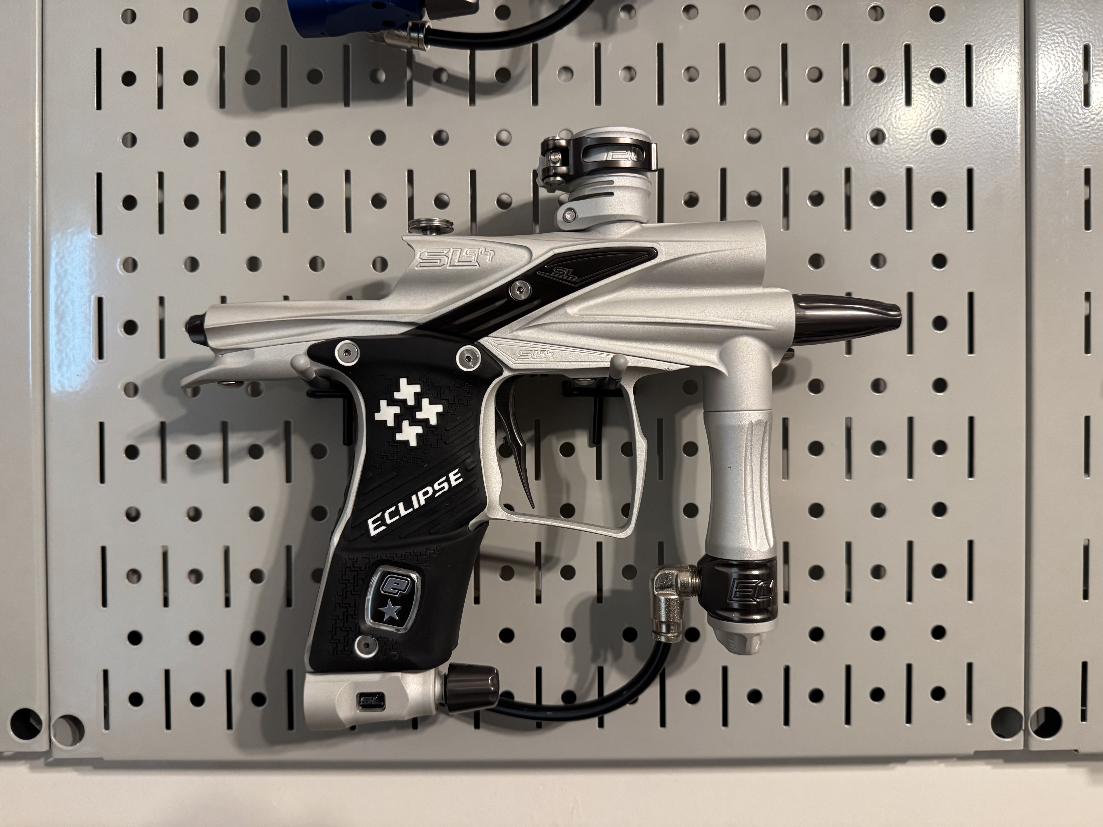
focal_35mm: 24
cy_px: 414
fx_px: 765
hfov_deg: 71.6
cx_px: 552
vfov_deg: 56.8
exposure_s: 1/60
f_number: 1.78
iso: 400
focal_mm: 6.76
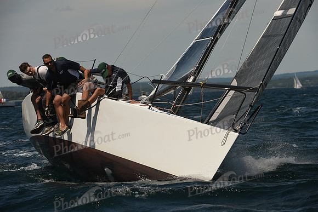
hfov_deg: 8.6
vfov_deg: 5.7
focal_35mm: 240
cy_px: 106
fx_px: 2120
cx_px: 159
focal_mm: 240
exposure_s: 1/1000
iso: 250
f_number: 8
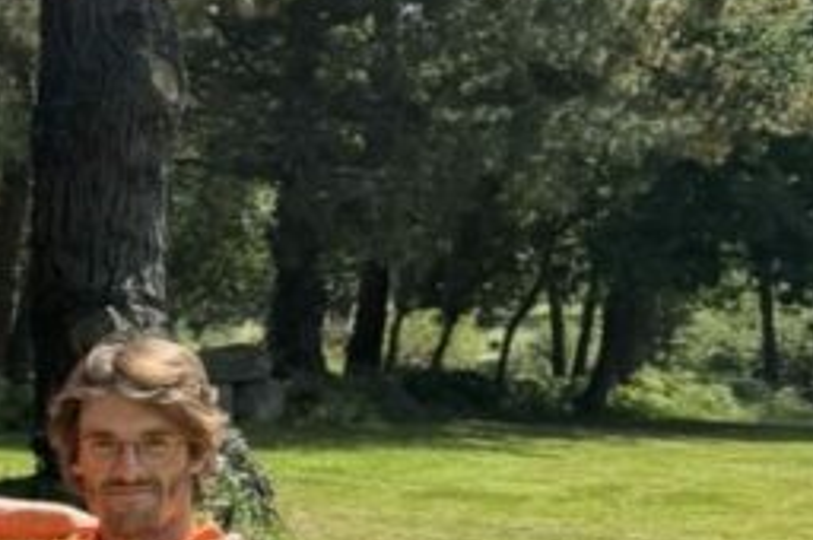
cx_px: -483
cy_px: 918
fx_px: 2255
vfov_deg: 12.6
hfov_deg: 17.8
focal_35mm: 100
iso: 80
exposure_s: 1/2169
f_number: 1.78
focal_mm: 6.76
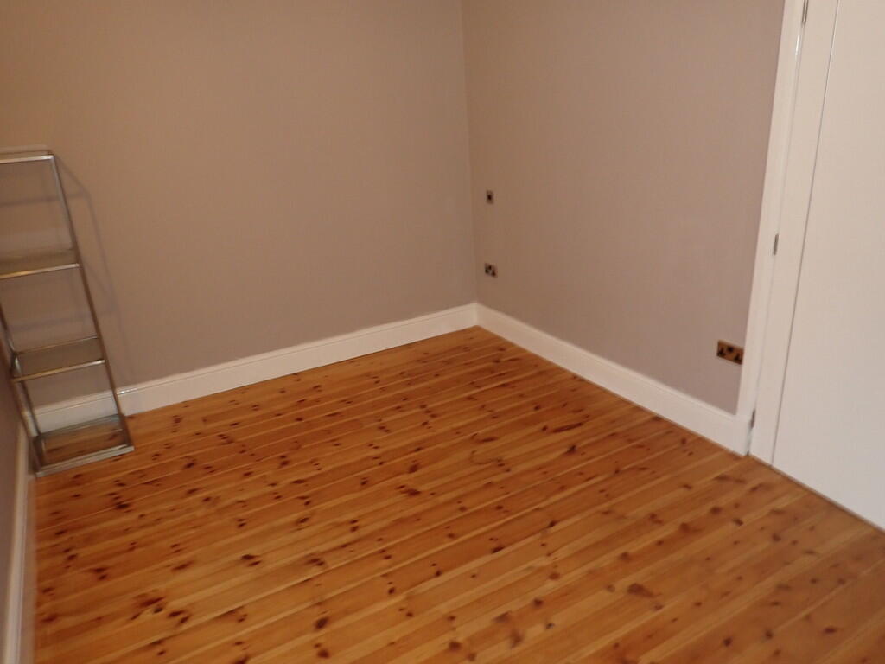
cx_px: 442
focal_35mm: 25
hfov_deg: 69.4
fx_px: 639
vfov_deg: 54.9
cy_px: 332
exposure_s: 1/30
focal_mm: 4.5
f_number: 2
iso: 400
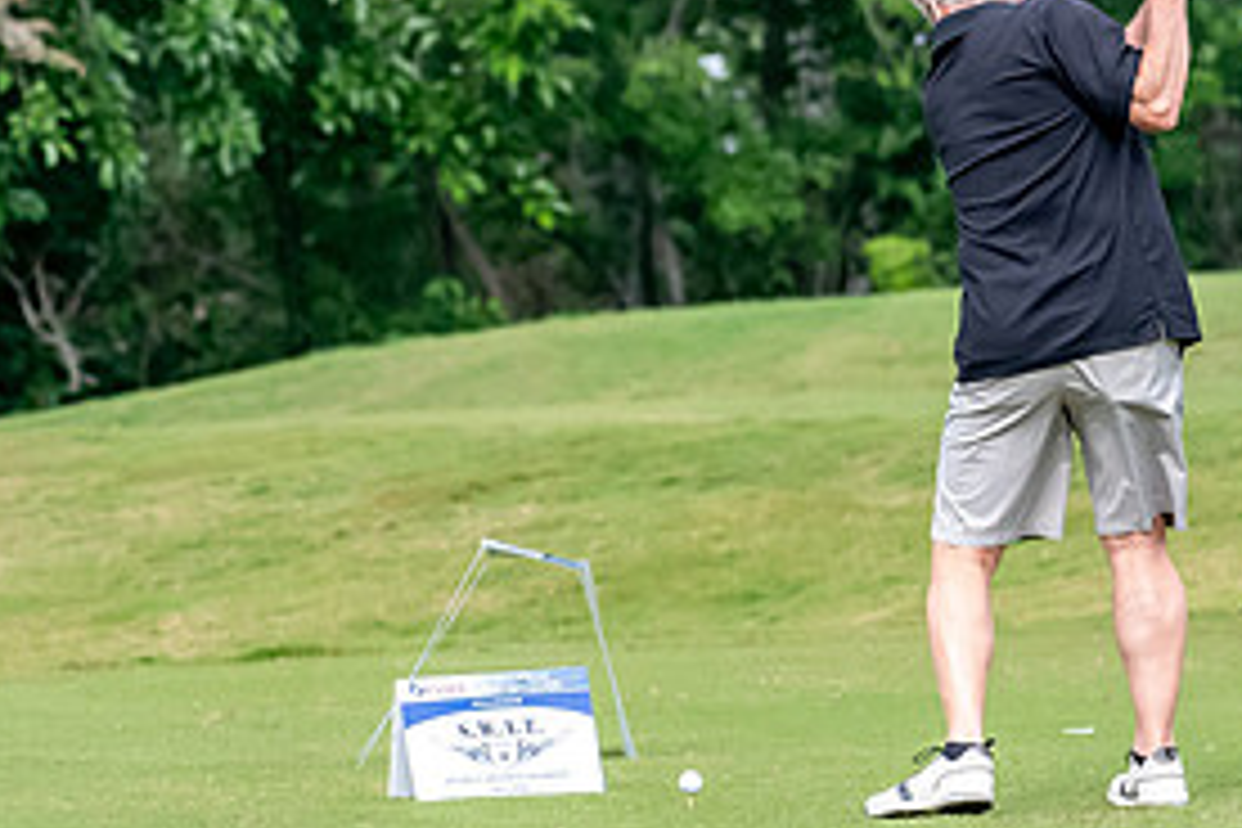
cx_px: 1066
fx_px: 21733
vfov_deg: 2.2
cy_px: 376
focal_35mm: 630
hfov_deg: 3.3
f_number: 5.6
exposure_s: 1/2000
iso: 2000
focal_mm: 200
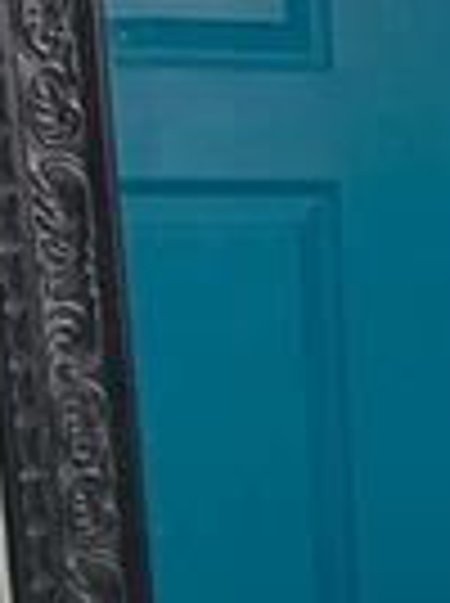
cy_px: 1076
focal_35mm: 161
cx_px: 1170
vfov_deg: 11.4
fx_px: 2800
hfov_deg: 8.3
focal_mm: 3.99
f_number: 1.8
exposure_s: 1/120
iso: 64
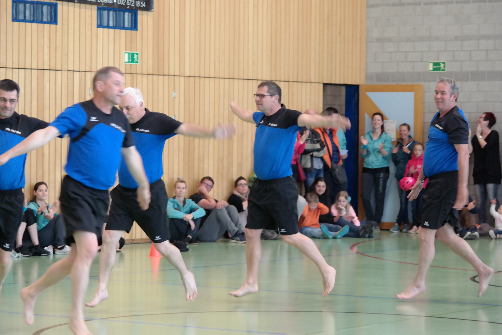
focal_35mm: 137
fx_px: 1910
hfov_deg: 15.0
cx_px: 251
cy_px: 168
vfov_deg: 10.0
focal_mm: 89
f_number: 5
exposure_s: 1/80
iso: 3200
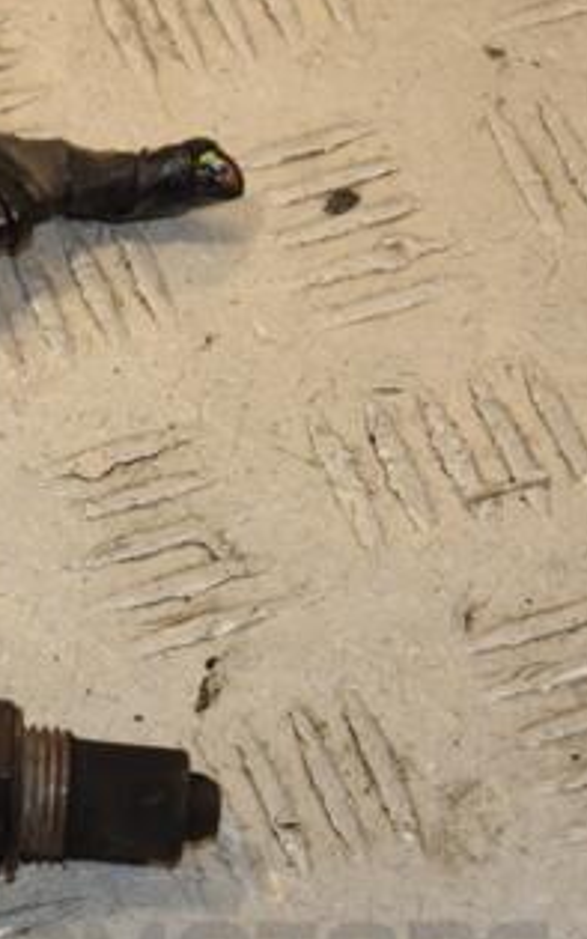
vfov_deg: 10.3
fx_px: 5219
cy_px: 569
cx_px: -283
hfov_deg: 6.4
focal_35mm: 204
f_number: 9
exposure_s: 1/200
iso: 800
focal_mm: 70
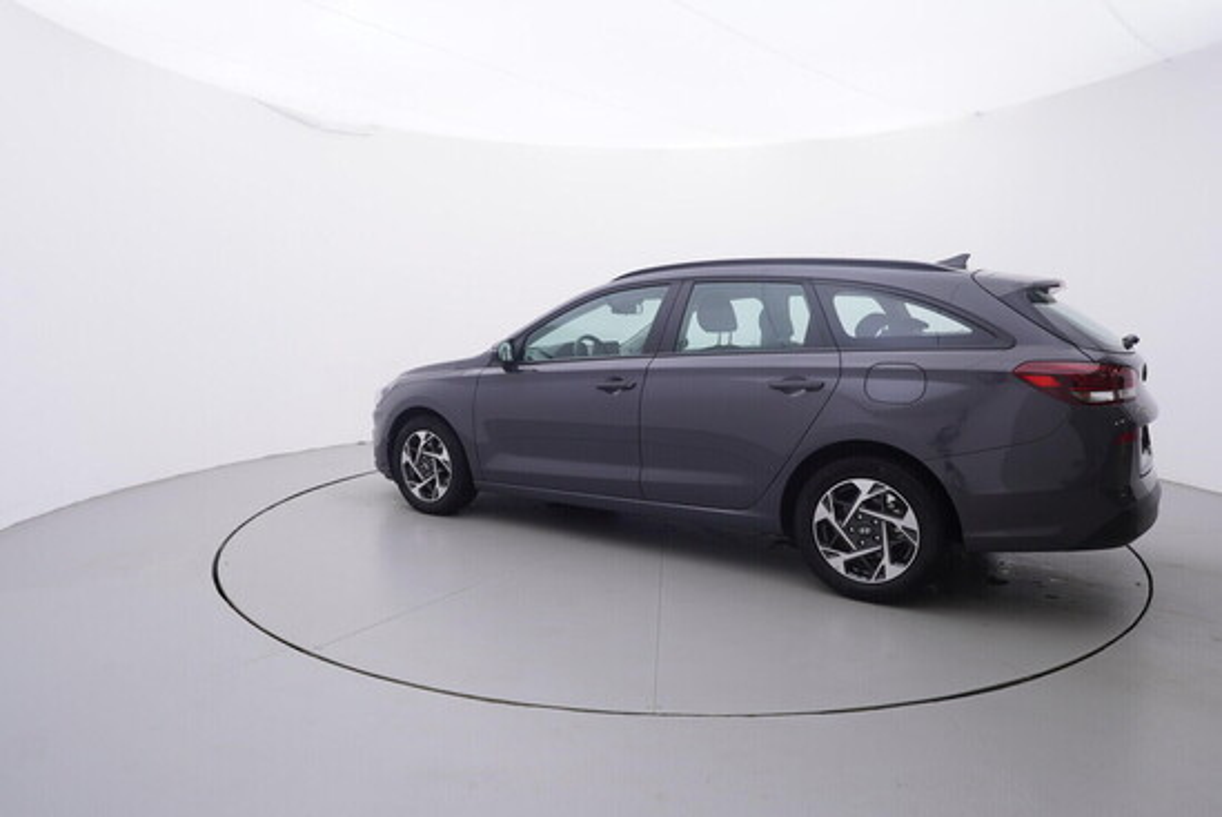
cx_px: 611
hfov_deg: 77.3
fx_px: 764
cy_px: 408
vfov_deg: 56.2
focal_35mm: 22
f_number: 5
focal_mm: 15
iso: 200
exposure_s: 1/80
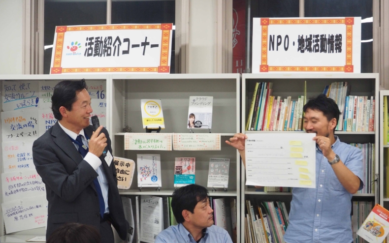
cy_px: 117
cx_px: 195
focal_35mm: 73
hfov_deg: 28.2
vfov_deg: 17.9
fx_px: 774
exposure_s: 1/80
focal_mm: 34
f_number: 5.6
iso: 1250
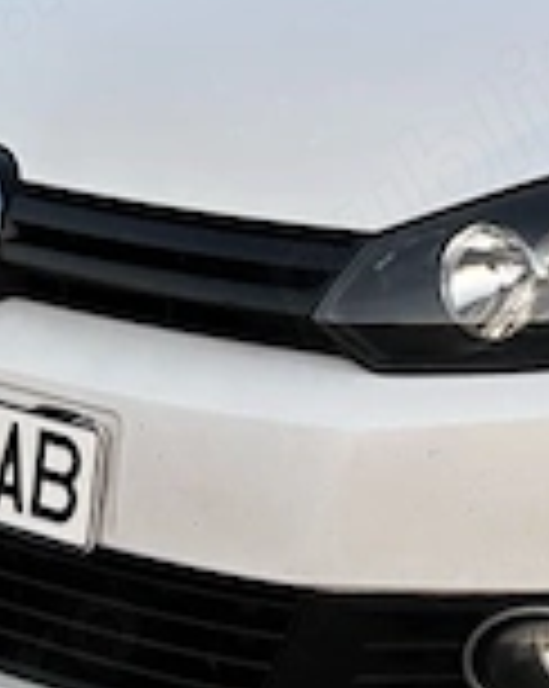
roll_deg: -3.5
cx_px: 729
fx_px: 2707
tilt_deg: -10.7
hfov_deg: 11.3
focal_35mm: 133
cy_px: 211
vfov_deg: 14.5
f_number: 1.6
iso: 40
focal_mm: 5.96
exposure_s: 1/121
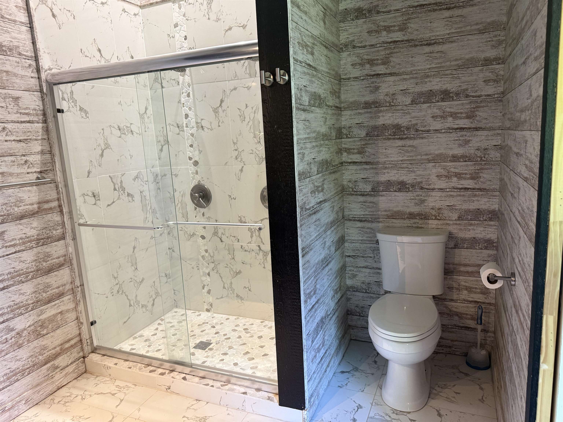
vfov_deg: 56.8
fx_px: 390
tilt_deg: -9.1
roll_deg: +2.3
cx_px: 282
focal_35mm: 24
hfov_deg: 71.6
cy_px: 211
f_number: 1.78
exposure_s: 1/60
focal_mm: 6.76
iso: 320
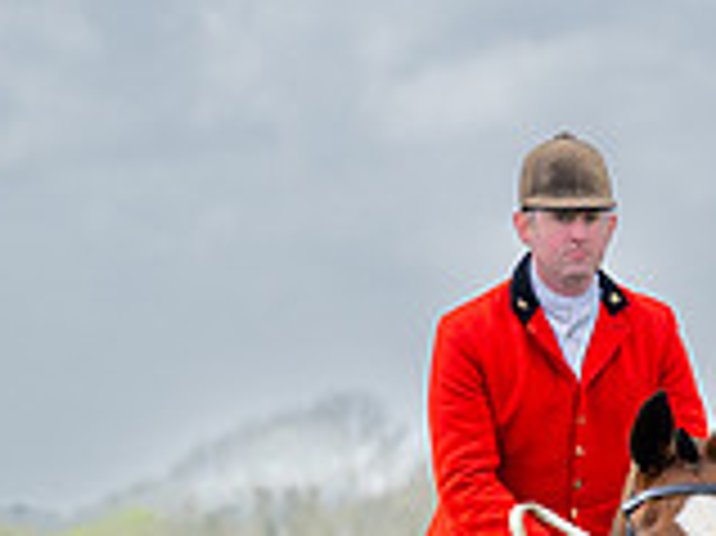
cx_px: 1094
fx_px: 11450
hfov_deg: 3.6
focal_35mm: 554
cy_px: 837
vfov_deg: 2.7
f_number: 4
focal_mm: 120
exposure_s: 1/1000
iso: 400
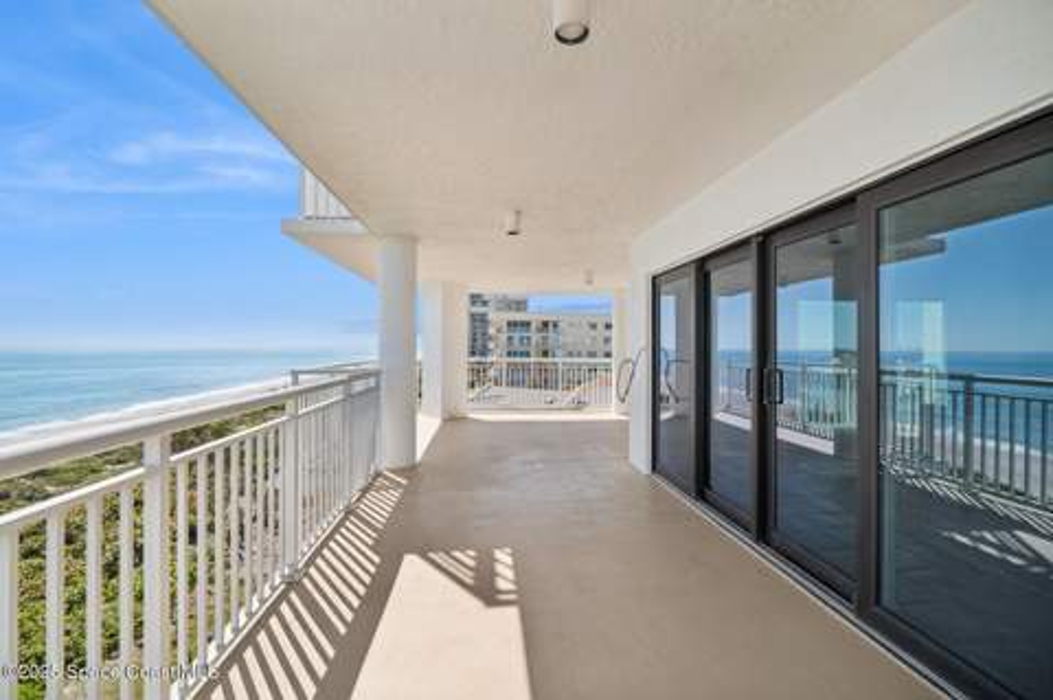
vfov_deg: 77.2
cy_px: 350
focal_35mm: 15
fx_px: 438
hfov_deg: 100.4
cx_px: 526
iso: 200
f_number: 8
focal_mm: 15
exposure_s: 1/250
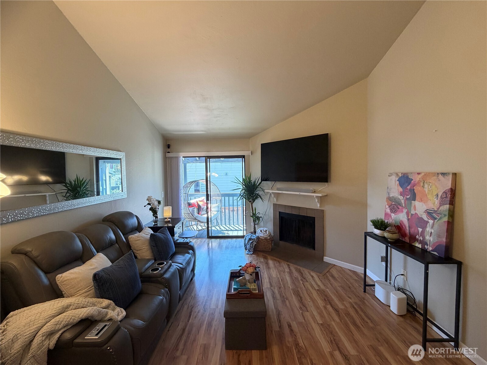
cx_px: 244
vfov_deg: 85.7
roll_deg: +0.5
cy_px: 182
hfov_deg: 102.1
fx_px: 197
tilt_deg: -3.0
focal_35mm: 14
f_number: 2.2
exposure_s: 1/120
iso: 320
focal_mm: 2.22
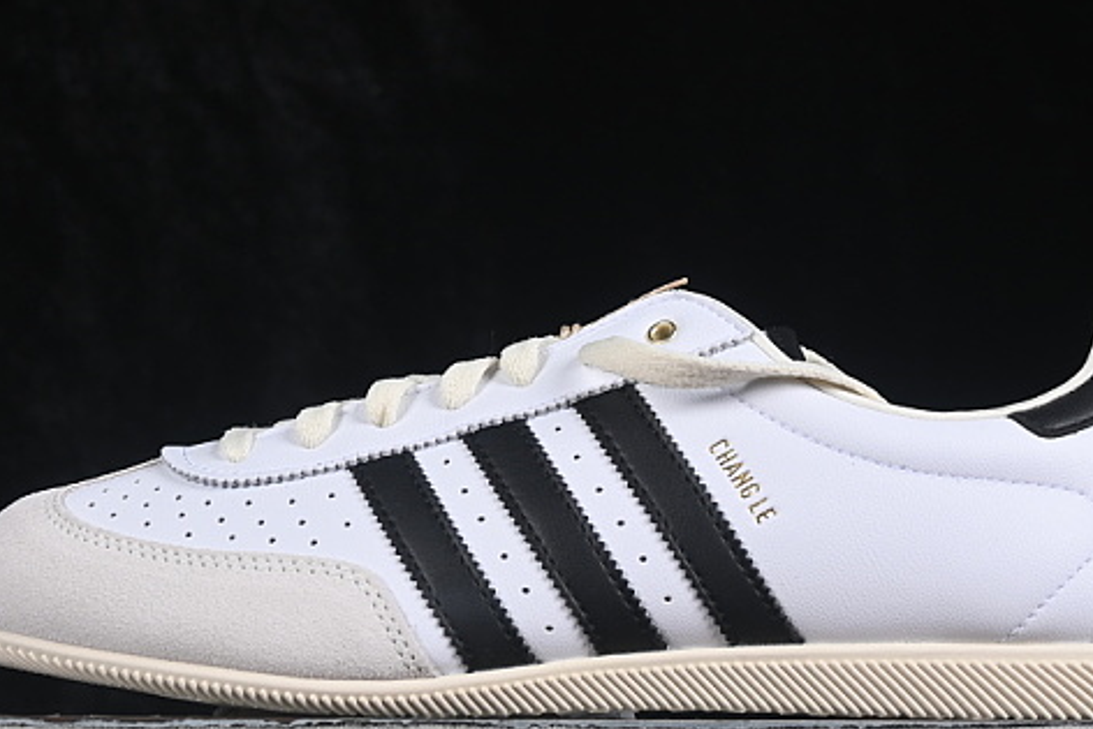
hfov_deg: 16.1
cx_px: 581
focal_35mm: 127
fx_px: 3857
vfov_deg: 10.8
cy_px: 334
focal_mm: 50
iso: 160
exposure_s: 1/80
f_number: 8
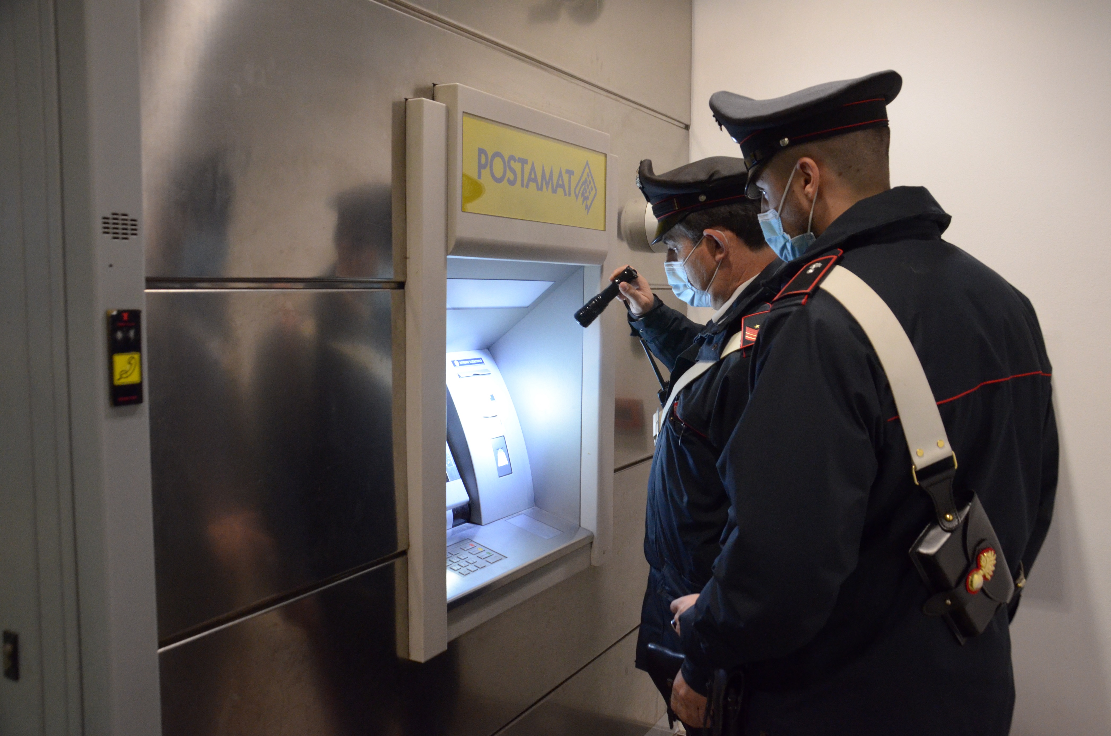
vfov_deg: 41.5
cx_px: 556
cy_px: 368
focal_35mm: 32
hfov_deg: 59.6
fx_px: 970
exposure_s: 1/40
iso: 2000
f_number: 5
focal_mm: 21
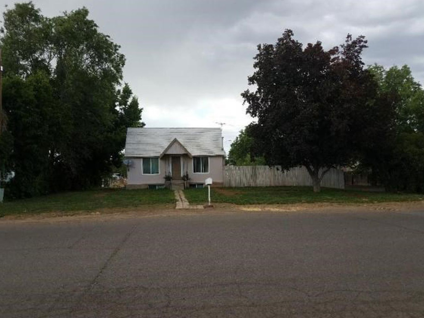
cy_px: 164
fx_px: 331
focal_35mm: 27
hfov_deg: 65.3
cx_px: 214
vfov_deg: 51.4
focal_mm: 4.2
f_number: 1.7
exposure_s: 1/608
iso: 40
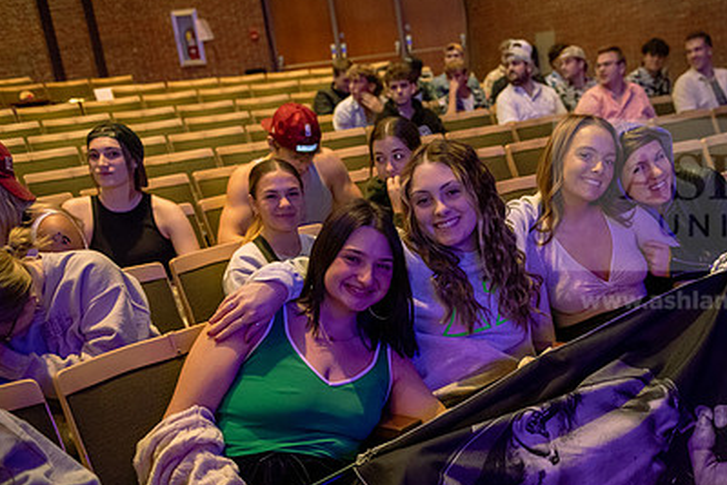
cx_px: 498
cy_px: 339
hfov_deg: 45.5
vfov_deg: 31.6
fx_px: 848
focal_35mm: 42
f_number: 3.2
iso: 4000
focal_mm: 29
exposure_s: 1/125
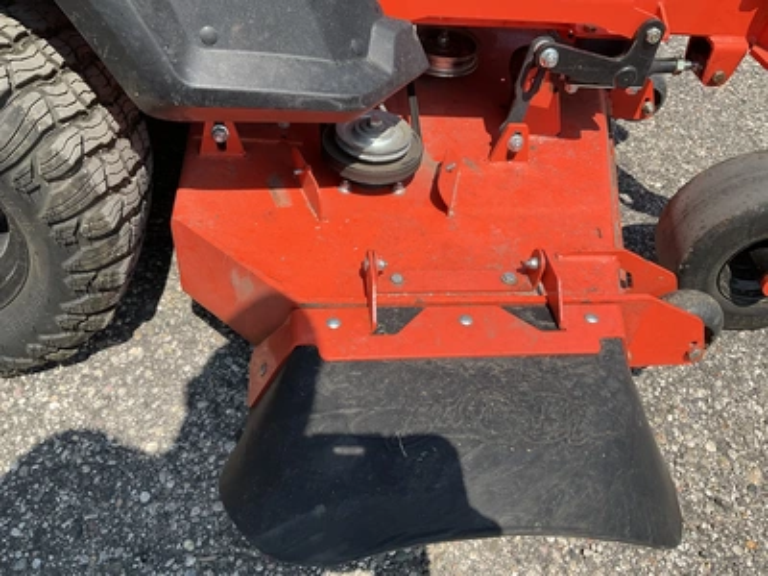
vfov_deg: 48.2
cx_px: 384
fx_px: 643
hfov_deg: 61.7
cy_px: 288
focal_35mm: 29
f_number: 1.8
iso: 25
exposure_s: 1/1311
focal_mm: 3
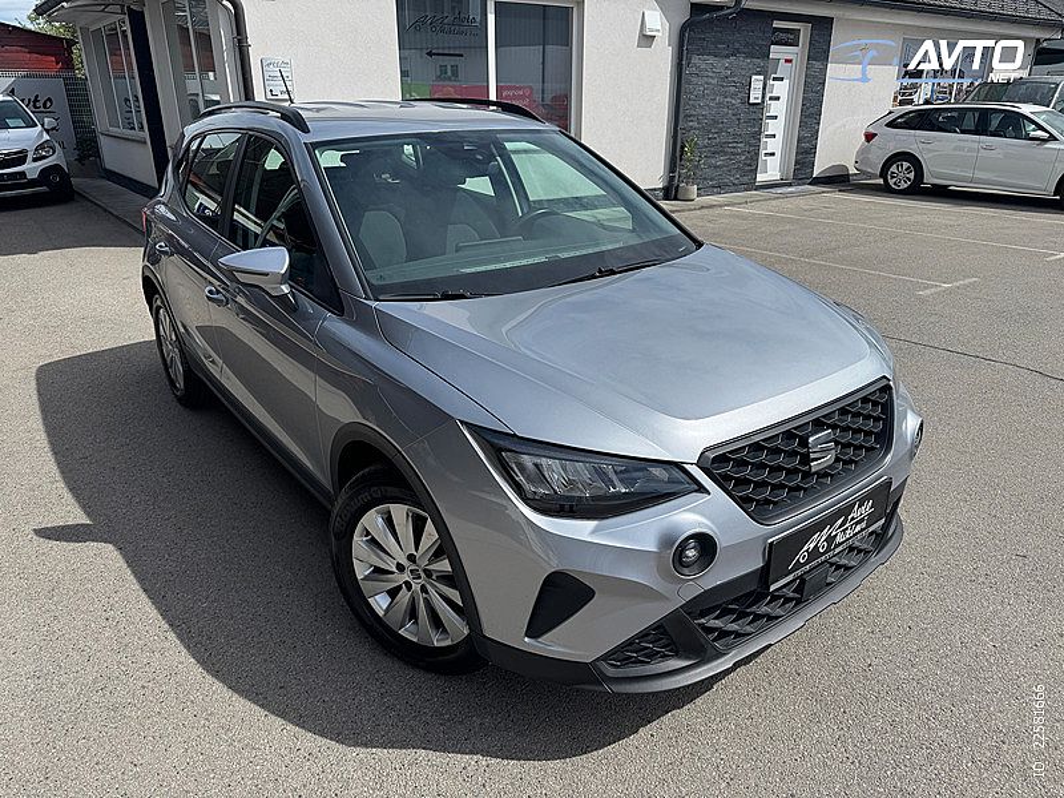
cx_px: 532
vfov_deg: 56.8
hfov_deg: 71.6
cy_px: 399
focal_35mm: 24
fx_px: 738
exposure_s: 1/5814
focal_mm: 6.76
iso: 80
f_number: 1.78
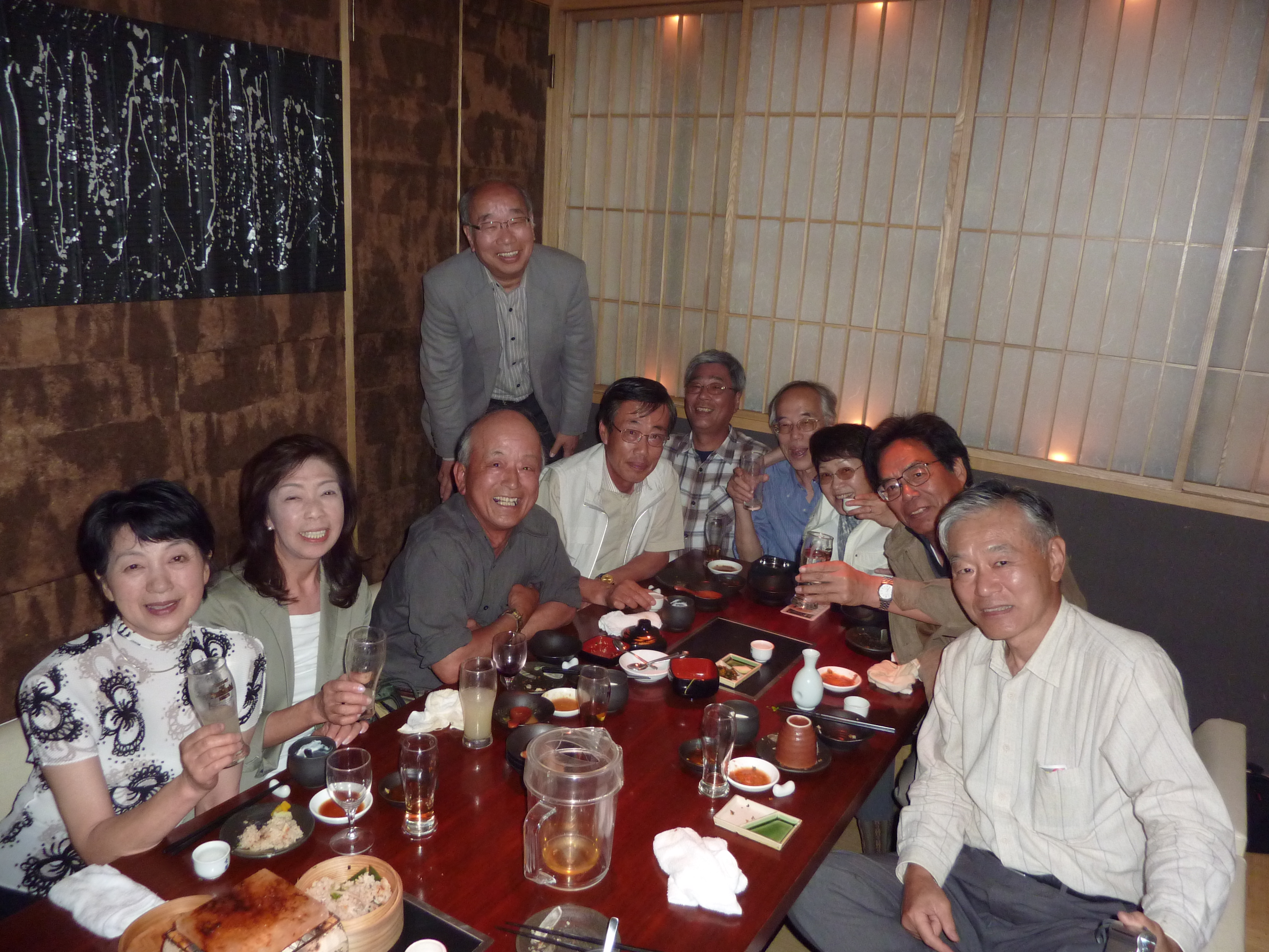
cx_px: 634
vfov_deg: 54.9
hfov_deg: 69.4
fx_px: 916
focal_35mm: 25
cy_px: 476
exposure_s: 1/30
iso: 250
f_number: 3.3
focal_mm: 4.1
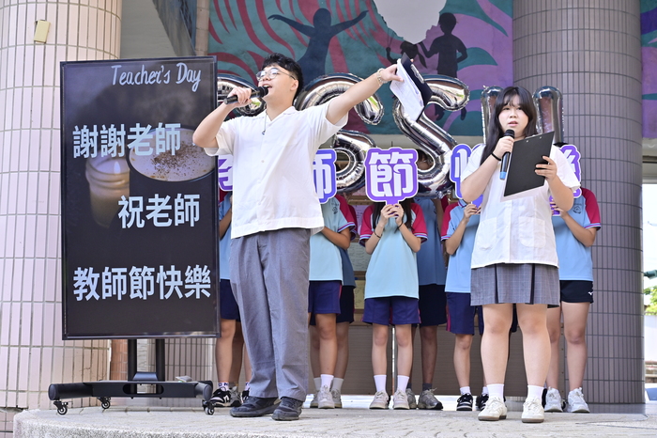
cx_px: 328
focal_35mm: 70
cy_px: 219
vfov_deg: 19.4
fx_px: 1277
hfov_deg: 28.9
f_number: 7.1
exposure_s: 1/250
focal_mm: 70
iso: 400
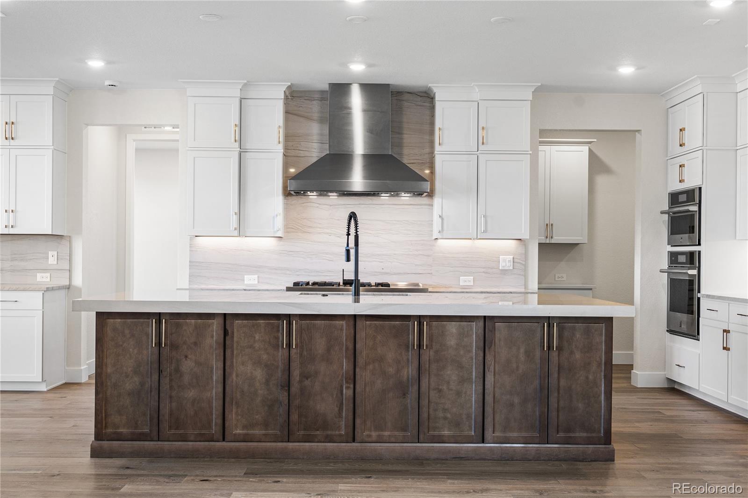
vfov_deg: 31.9
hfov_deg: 46.4
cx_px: 374
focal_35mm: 42
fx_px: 872
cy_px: 249
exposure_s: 1/6
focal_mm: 28.5
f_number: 8
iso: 100
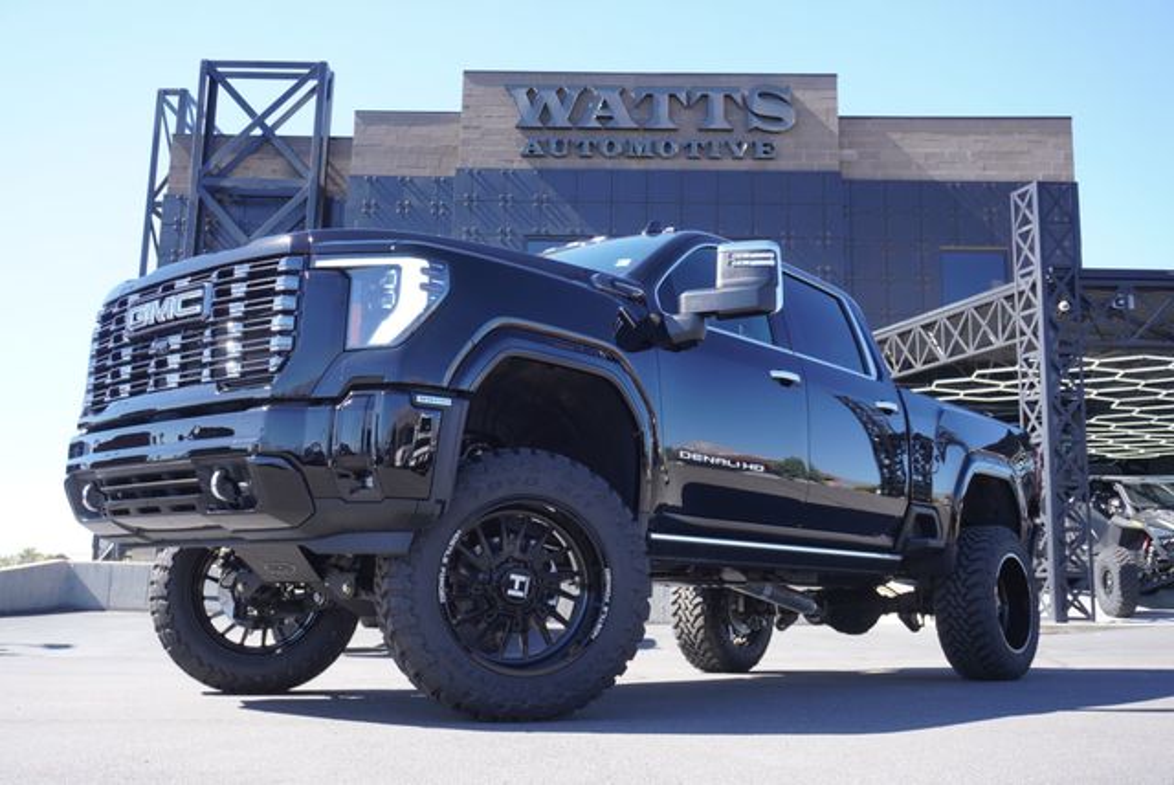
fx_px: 1175
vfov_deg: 36.9
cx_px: 587
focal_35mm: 36
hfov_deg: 53.1
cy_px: 392
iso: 100
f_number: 5.6
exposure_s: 1/100
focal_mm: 24
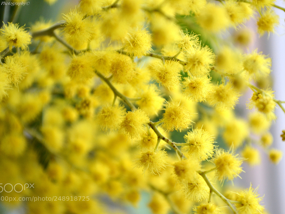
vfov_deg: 16.5
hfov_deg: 21.9
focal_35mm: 90
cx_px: 145
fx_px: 737
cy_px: 107
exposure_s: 1/125
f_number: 5.6
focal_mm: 55
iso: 400
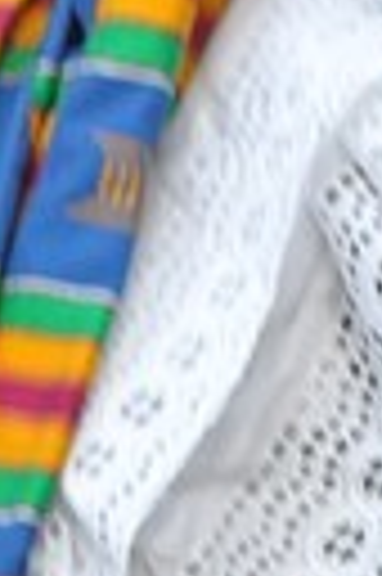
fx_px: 6149
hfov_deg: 3.5
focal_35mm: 385
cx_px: -386
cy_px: 630
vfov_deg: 5.3
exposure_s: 1/160
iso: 3200
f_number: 13
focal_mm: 55
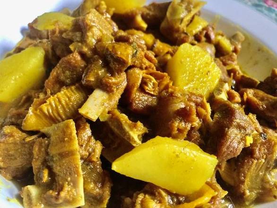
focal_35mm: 29
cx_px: 138
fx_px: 232
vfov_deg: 48.3
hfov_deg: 61.6
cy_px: 104
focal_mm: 4.15
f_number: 2.2
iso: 80
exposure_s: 1/17
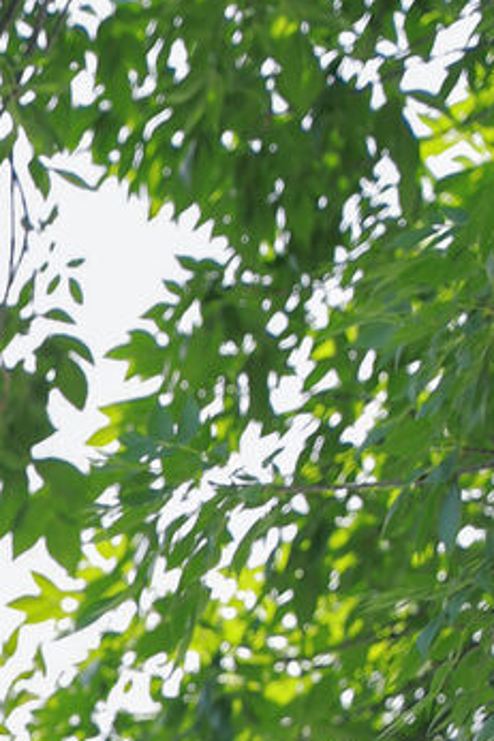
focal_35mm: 389
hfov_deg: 3.5
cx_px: -650
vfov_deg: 5.2
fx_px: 8014
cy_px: 1653
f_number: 2.8
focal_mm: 70
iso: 100
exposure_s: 1/400
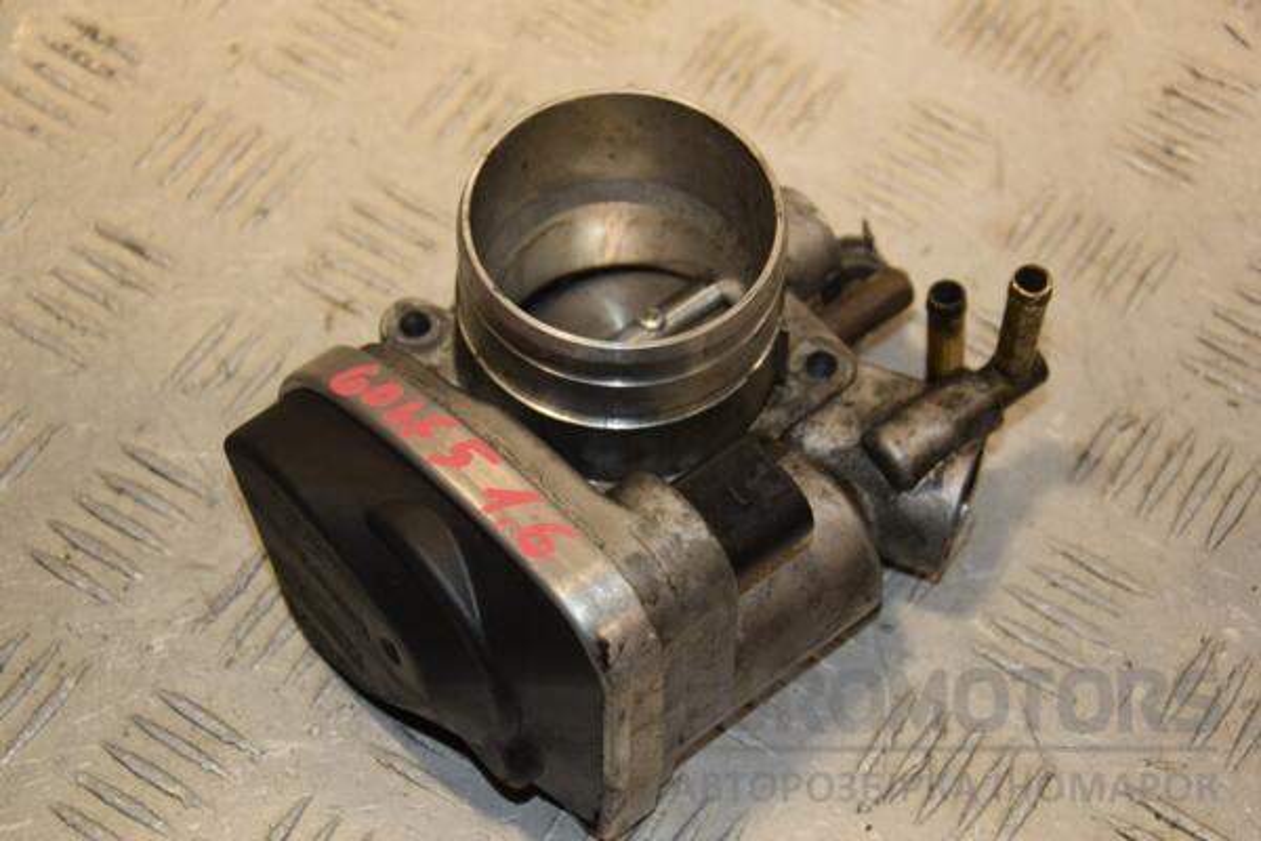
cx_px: 630
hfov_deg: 21.9
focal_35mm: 93
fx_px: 3257
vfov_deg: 14.7
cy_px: 420
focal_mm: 62
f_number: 5.6
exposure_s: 1/200
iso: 800
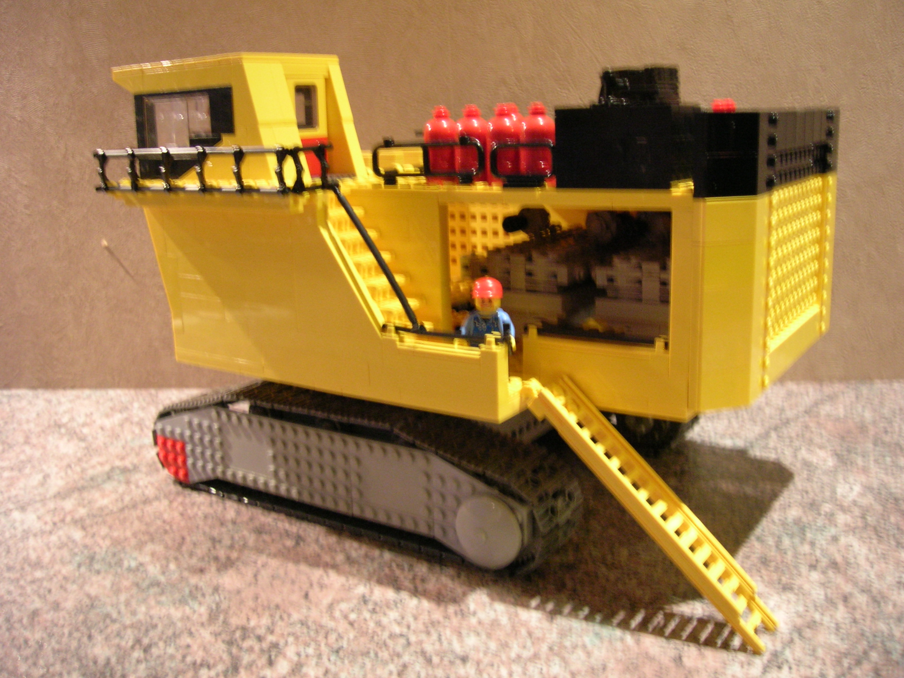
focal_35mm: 34
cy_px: 339
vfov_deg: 41.8
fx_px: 888
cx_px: 452
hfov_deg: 54.0
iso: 150
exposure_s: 1/3.6
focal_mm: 5.7
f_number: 2.9
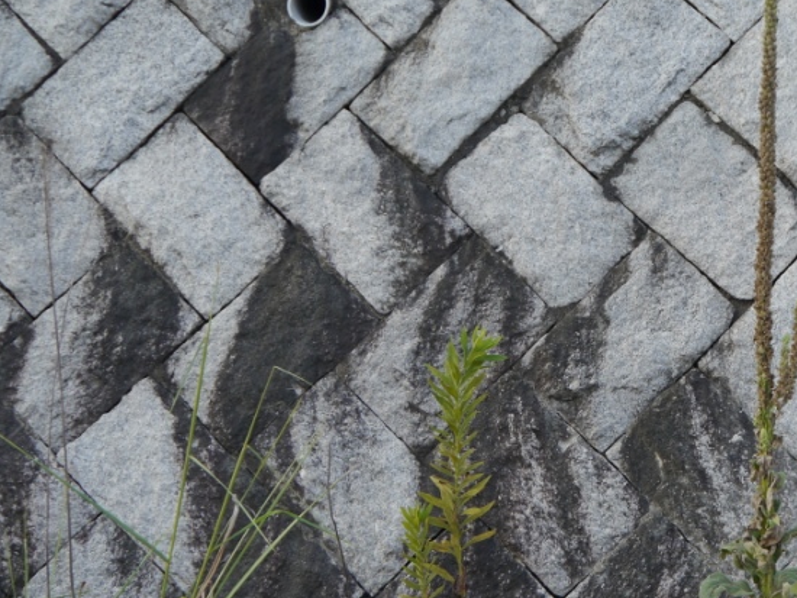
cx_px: 684
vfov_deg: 21.8
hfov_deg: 28.1
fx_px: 1543
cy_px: 413
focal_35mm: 67
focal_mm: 18
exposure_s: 1/100
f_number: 4.5
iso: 160
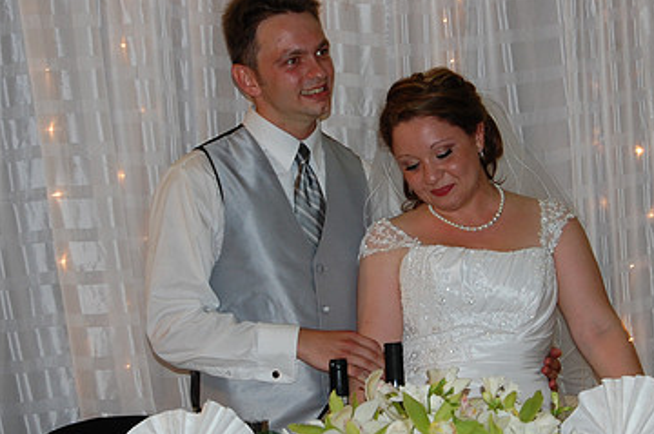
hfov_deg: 18.8
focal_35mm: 109
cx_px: 320
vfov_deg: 12.5
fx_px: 1974
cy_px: 249
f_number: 5.3
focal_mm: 45
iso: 400
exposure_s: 1/60
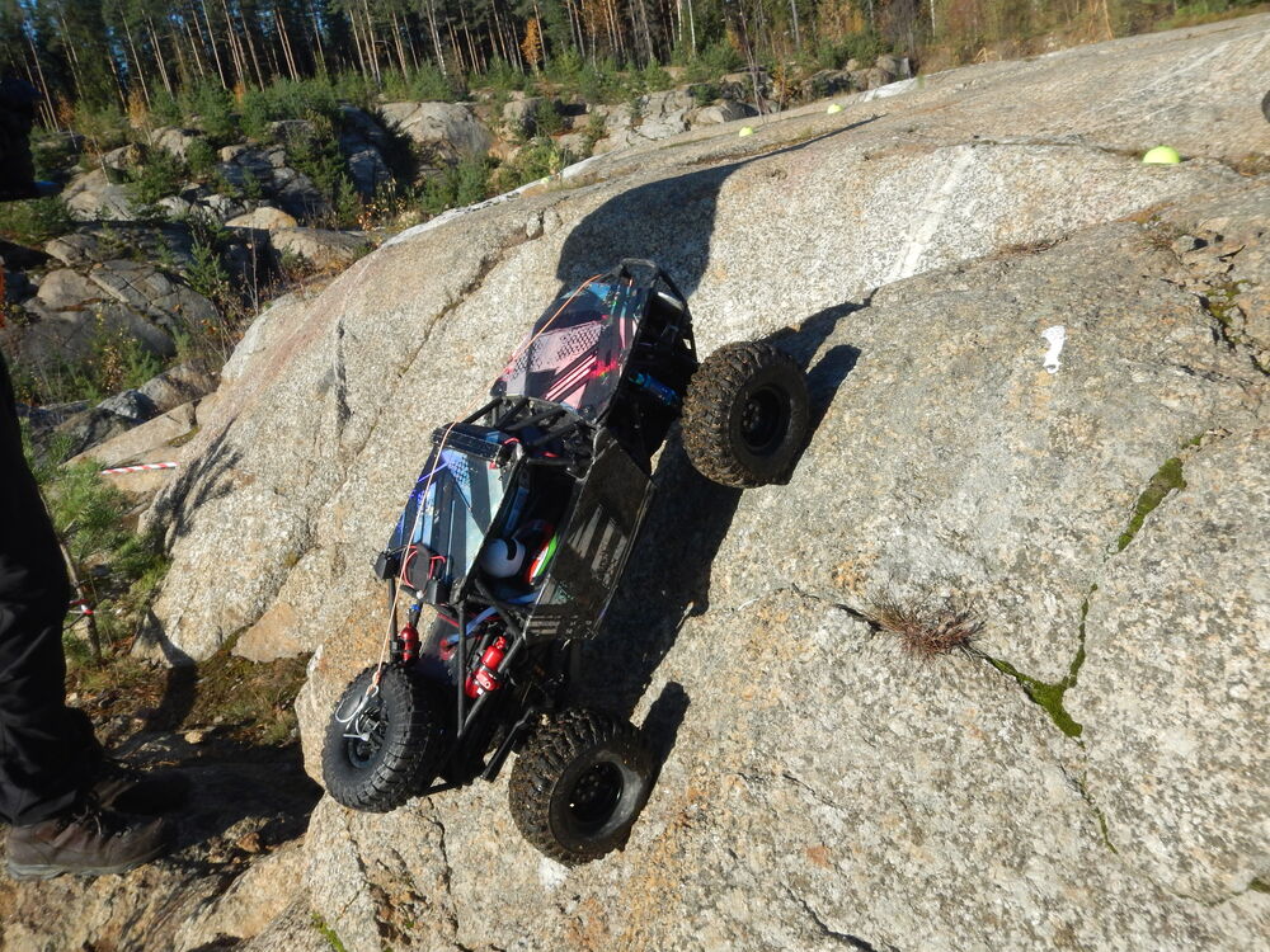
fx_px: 1101
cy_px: 476
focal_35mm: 30
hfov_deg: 60.0
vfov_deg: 46.8
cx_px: 635
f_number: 7.8
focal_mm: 5.5
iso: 200
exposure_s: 1/400
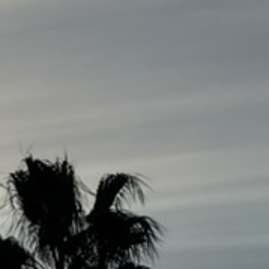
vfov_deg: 2.9
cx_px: -264
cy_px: -116
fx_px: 5328
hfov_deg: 2.9
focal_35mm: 606
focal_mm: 15.66
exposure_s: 1/3690
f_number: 2.8
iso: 50
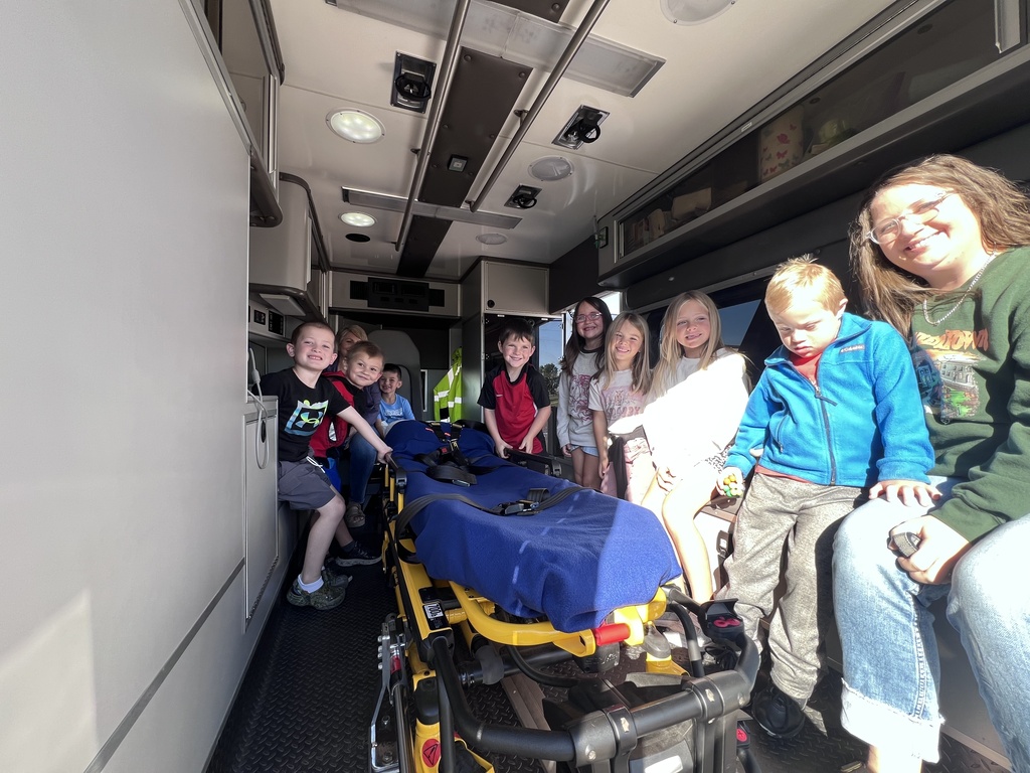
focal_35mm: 13
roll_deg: +0.0
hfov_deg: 106.2
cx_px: 515
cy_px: 386
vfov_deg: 89.9
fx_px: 387
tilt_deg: +1.8
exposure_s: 1/113
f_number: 1.8
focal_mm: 1.57
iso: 40
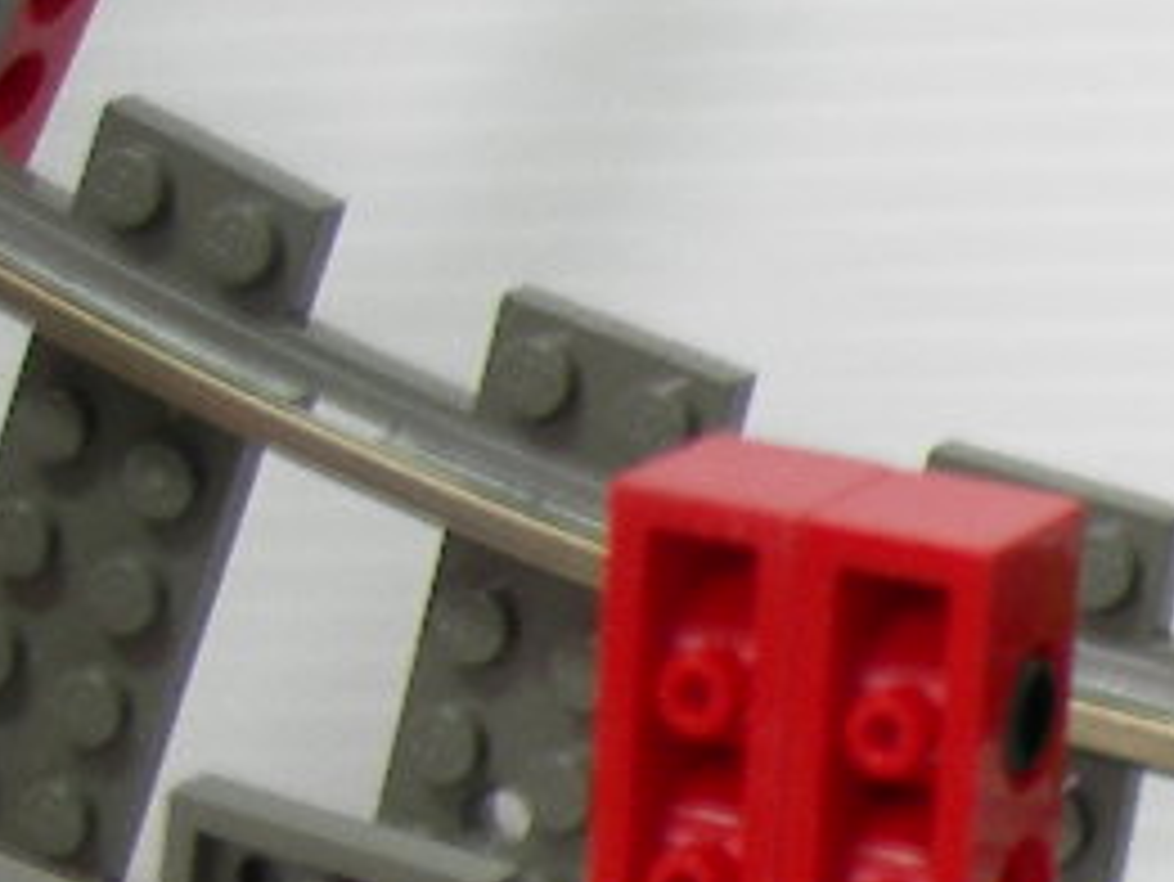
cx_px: 2285
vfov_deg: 9.8
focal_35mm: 149
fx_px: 5056
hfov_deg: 11.9
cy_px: 1130
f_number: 2.8
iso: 50
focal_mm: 7.8
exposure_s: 1/4.5
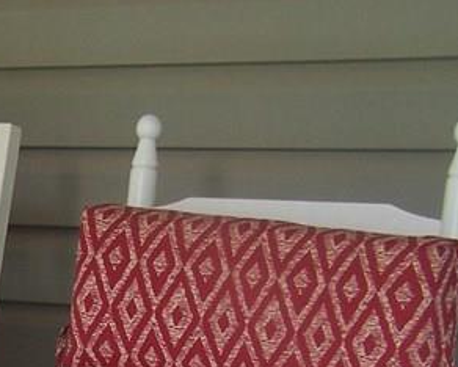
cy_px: 549
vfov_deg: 11.4
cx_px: -221
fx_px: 1763
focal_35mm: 130
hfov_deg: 13.9
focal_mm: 6.3
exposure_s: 1/60
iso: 80
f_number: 2.8
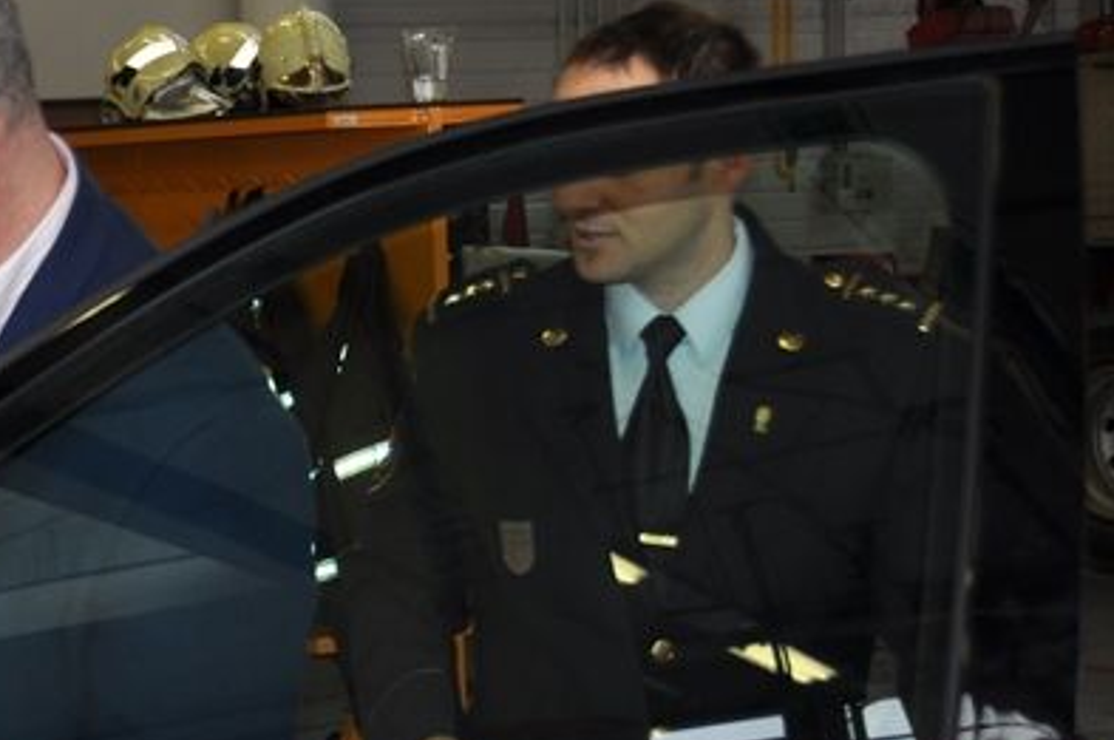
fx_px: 3863
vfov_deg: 10.9
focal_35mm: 125
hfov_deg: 16.0
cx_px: -82
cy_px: 567
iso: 200
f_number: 4.2
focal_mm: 32
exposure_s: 1/60
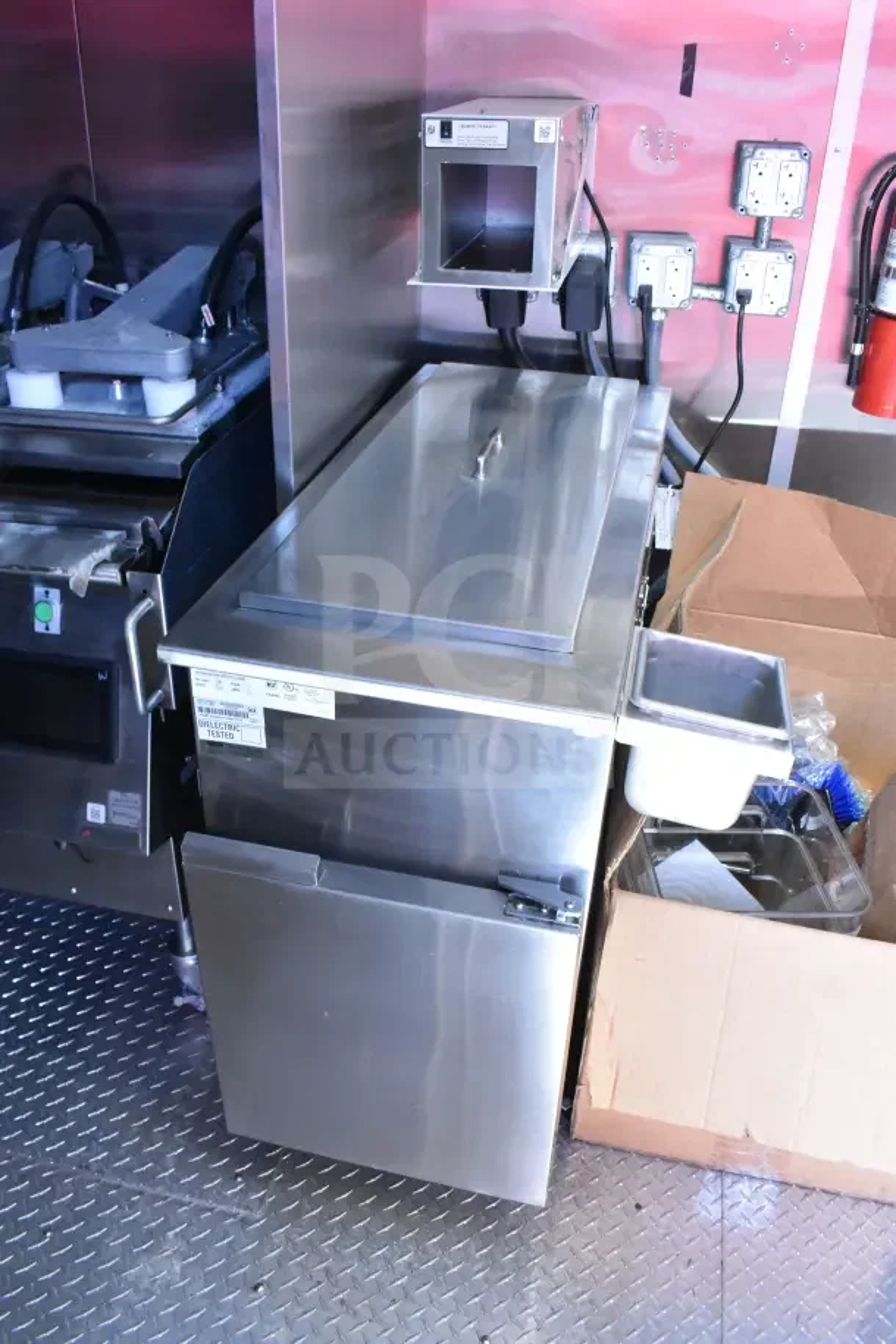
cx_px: 448
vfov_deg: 67.4
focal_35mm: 27
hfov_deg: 47.9
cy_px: 672
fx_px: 1008
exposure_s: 1/200
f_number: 7.1
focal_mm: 18
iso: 6400
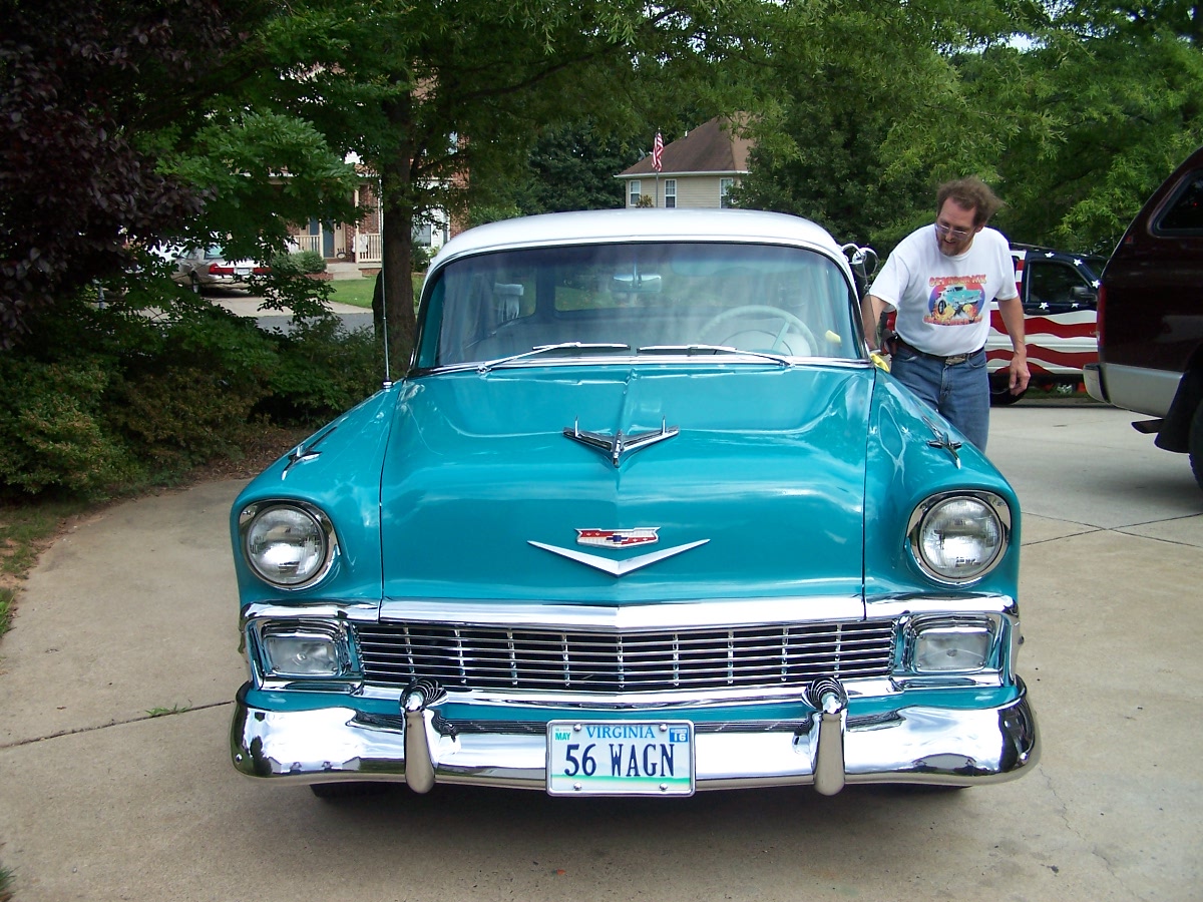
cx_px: 602
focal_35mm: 38
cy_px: 451
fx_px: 1321
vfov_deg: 37.7
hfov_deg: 49.0
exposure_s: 1/500
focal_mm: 6.3
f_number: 2.8
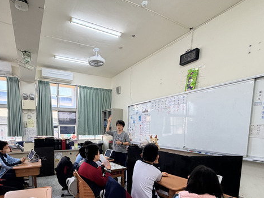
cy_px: 147
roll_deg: -0.1
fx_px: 160
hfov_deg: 78.1
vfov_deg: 60.2
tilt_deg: -6.4
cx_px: 105
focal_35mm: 21
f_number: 2.2
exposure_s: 1/120
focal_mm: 2.22
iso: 125
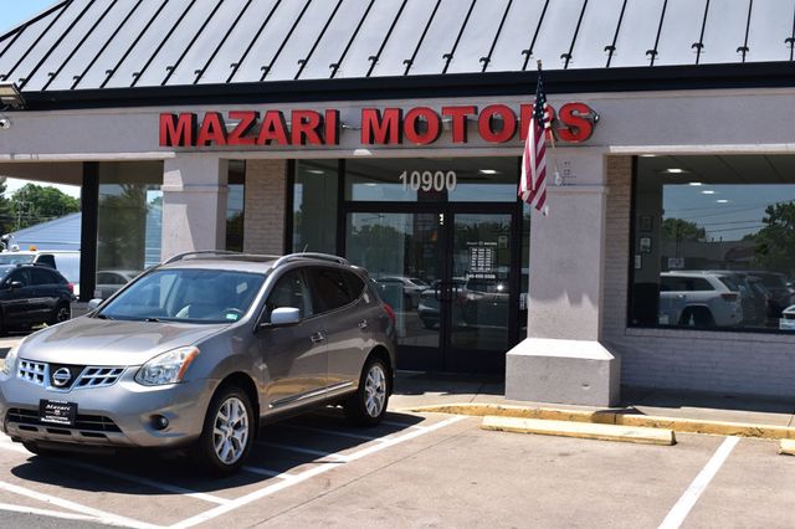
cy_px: 264
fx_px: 1126
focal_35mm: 51
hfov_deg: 38.9
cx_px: 398
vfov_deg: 26.5
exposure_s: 1/400
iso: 400
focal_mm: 34
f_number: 11
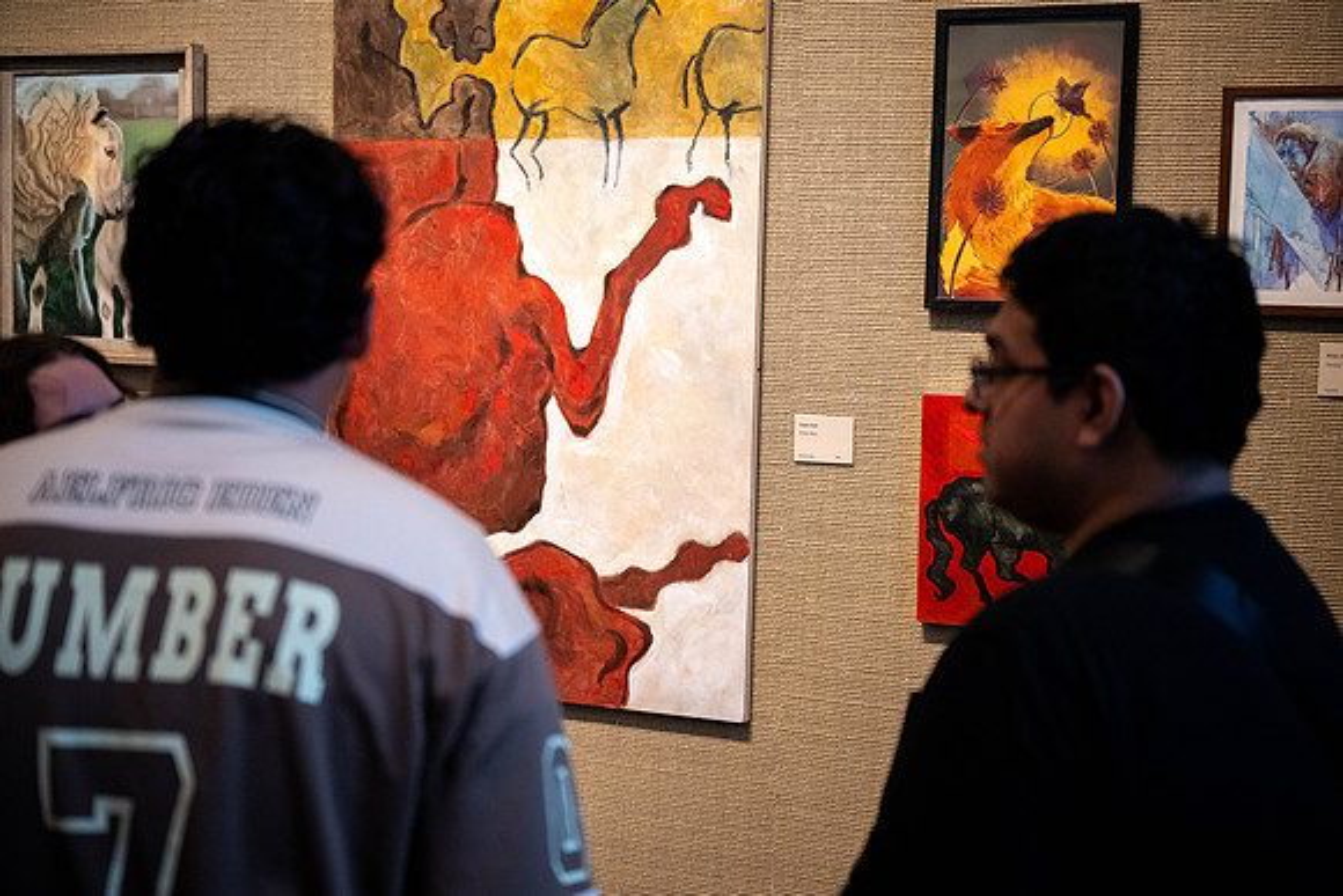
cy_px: 448
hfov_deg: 38.9
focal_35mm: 51
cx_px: 672
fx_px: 1903
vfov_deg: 26.5
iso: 5000
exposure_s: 1/250
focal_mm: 51
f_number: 2.8
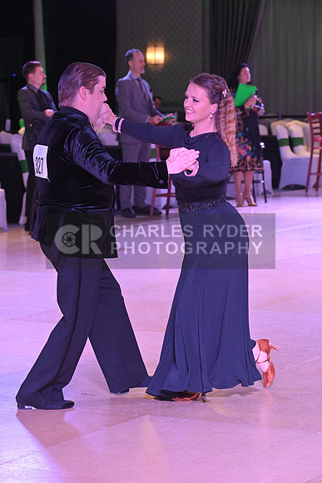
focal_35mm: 125
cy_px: 242
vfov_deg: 16.4
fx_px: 1676
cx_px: 161
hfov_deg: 11.0
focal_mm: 125
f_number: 7.1
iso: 5000
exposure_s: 1/320
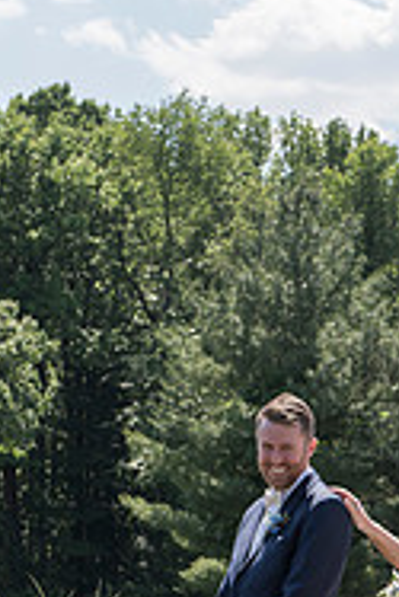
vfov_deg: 13.6
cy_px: 565
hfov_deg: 9.1
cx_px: 463
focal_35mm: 149
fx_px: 2472
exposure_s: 1/1000
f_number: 6.3
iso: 400
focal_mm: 62
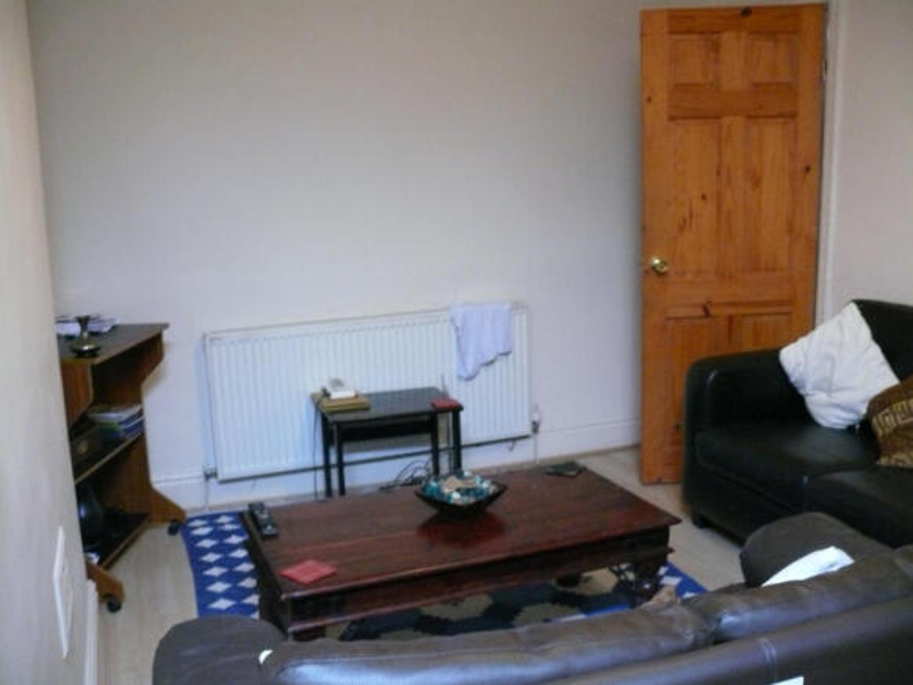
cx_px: 456
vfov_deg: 40.7
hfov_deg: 52.6
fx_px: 923
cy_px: 342
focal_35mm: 35
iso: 800
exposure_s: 1/30
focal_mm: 7.4
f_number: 2.8
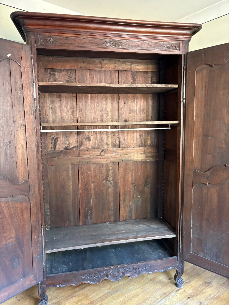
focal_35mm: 26
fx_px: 229
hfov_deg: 53.1
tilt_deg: -5.9
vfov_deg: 67.3
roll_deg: +0.6
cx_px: 114
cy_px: 152
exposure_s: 1/40
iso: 500
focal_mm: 5.96
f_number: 1.6
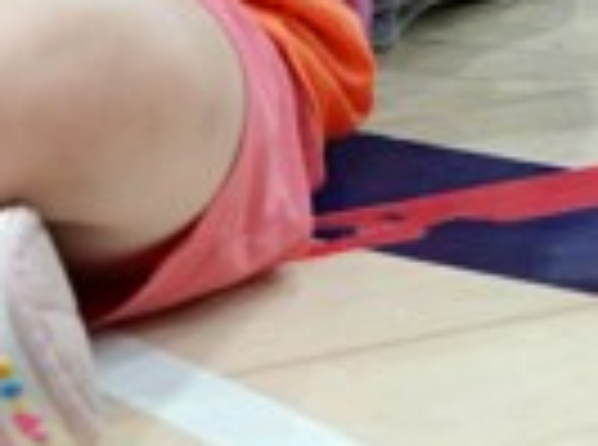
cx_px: -868
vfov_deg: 3.2
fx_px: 7873
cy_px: -793
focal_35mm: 457
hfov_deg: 4.3
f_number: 4
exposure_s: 1/160
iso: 2000
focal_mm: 70
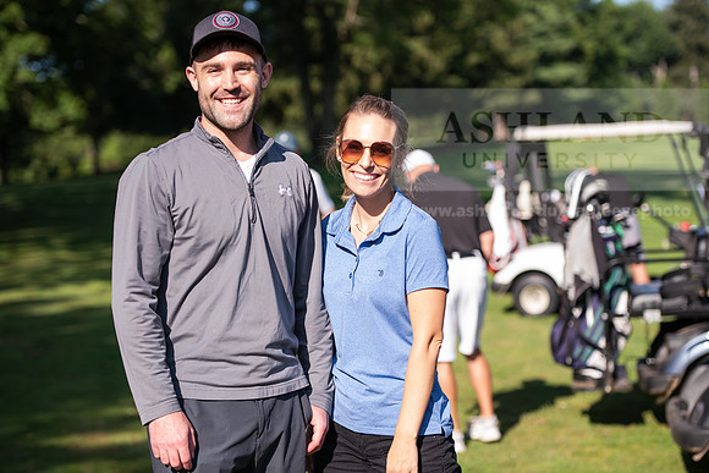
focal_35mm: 90
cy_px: 236
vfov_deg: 15.2
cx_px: 354
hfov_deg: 22.6
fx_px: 1773
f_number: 3.2
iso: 100
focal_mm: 90
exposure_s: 1/640
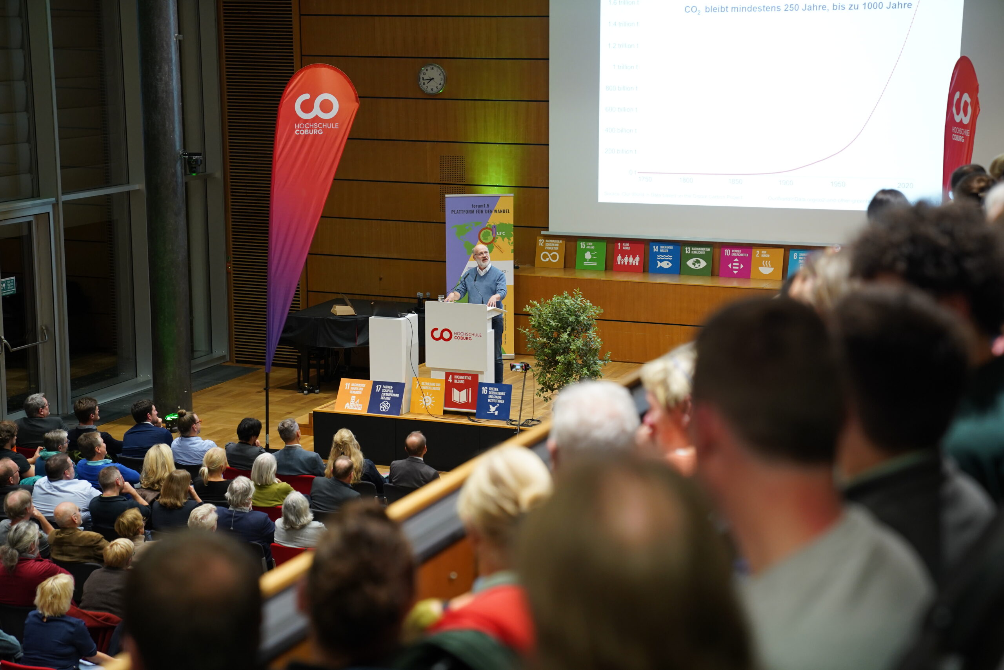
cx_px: 502
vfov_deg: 19.5
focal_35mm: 70
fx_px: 1952
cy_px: 335
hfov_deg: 28.8
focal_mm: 70
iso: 1600
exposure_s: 1/160
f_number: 3.2
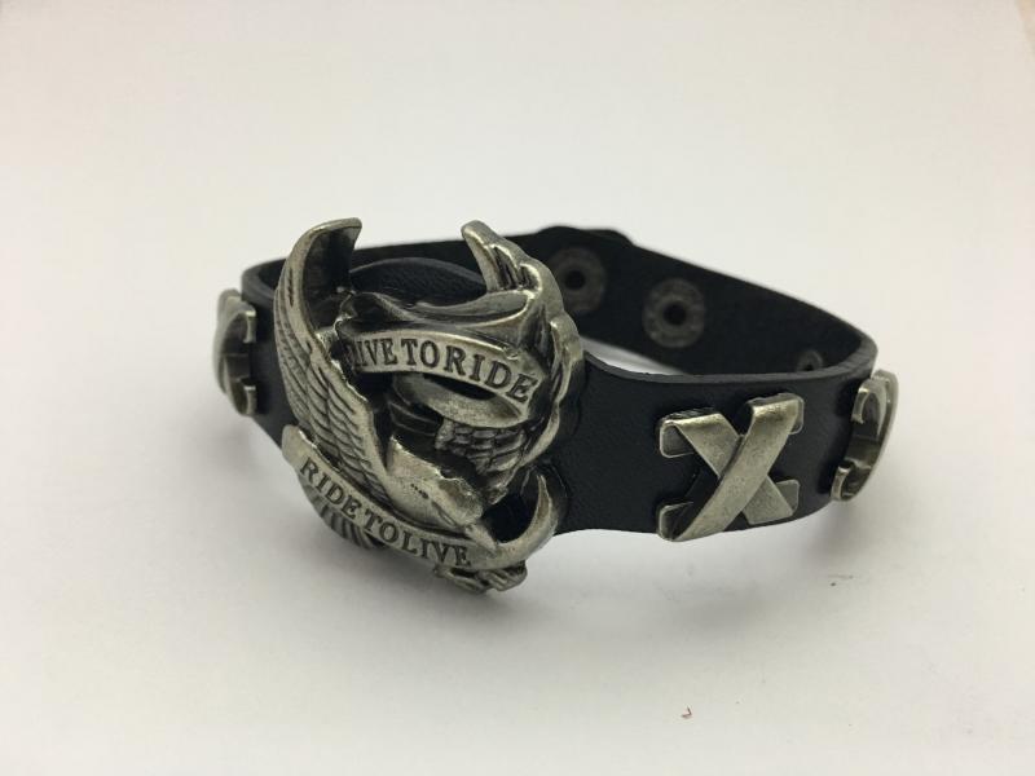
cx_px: 518
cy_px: 388
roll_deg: -2.3
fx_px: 867
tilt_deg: -26.7
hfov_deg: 61.7
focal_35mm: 29
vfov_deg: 48.2
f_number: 2.2
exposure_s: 1/30
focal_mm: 4.15
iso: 160
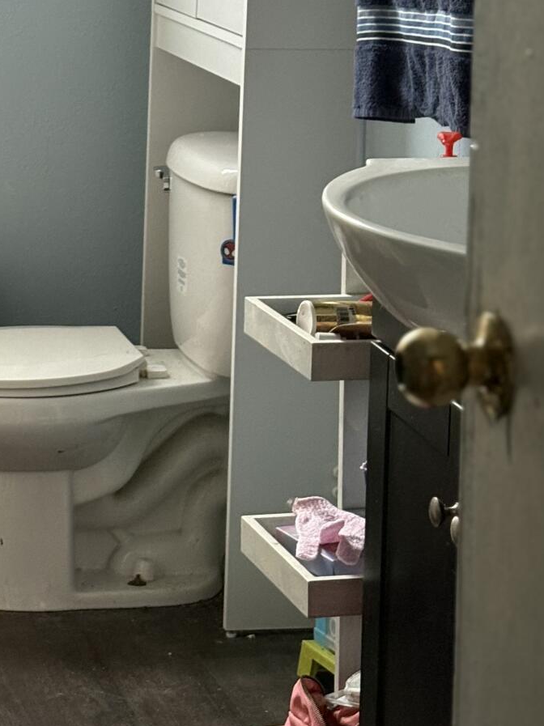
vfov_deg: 16.7
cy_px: 57
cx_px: -5
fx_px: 2432
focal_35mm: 116
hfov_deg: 12.6
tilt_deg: -9.3
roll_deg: -0.6
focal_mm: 5.96
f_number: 1.6
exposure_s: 1/40
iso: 125
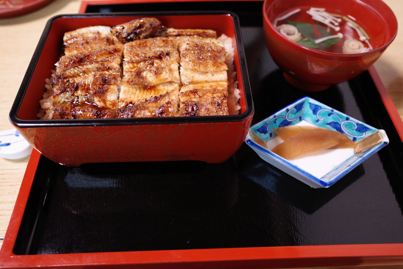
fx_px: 313
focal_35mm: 28
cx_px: 202
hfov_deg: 65.5
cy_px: 134
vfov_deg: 46.4
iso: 1600
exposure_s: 1/30
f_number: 2.8
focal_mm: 18.3
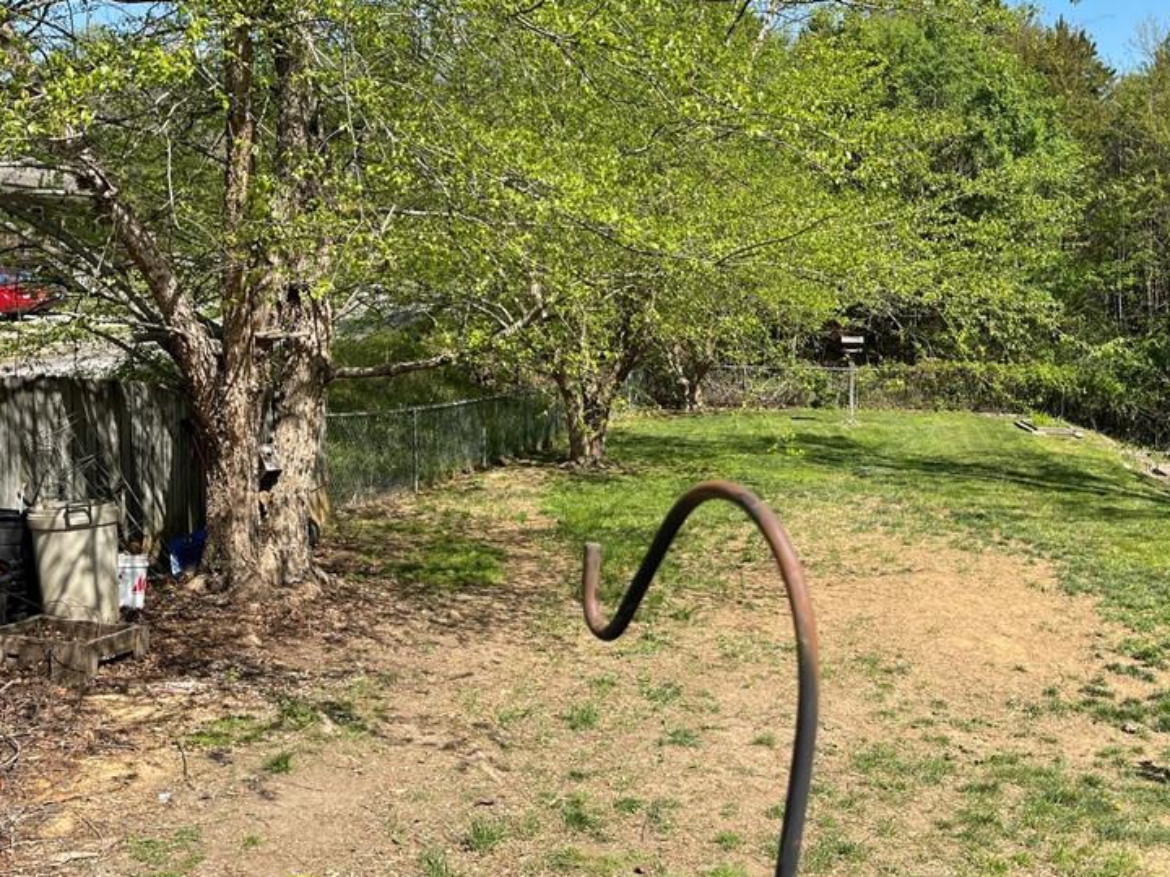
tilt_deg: -7.1
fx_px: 1251
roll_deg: +1.0
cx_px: 765
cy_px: 429
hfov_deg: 49.4
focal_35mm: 37
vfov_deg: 38.7
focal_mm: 5.1
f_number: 1.6
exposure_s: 1/1852
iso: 32
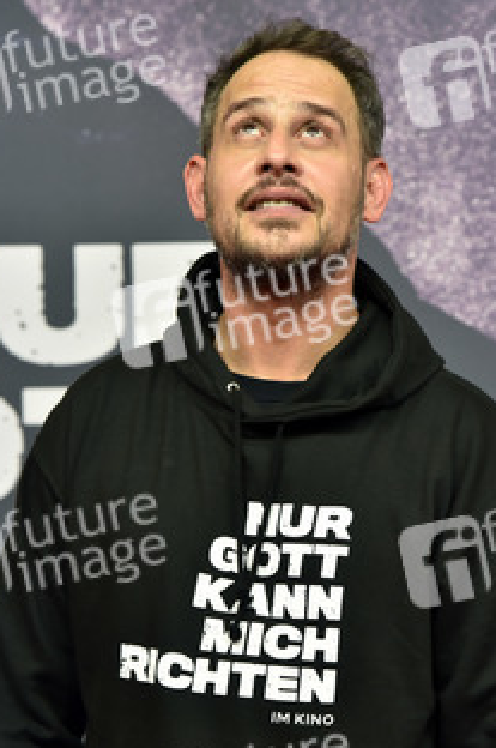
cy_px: 432
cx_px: 304
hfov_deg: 8.9
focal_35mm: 154
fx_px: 3193
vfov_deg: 13.3
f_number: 5.6
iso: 1600
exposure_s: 1/160
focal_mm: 120
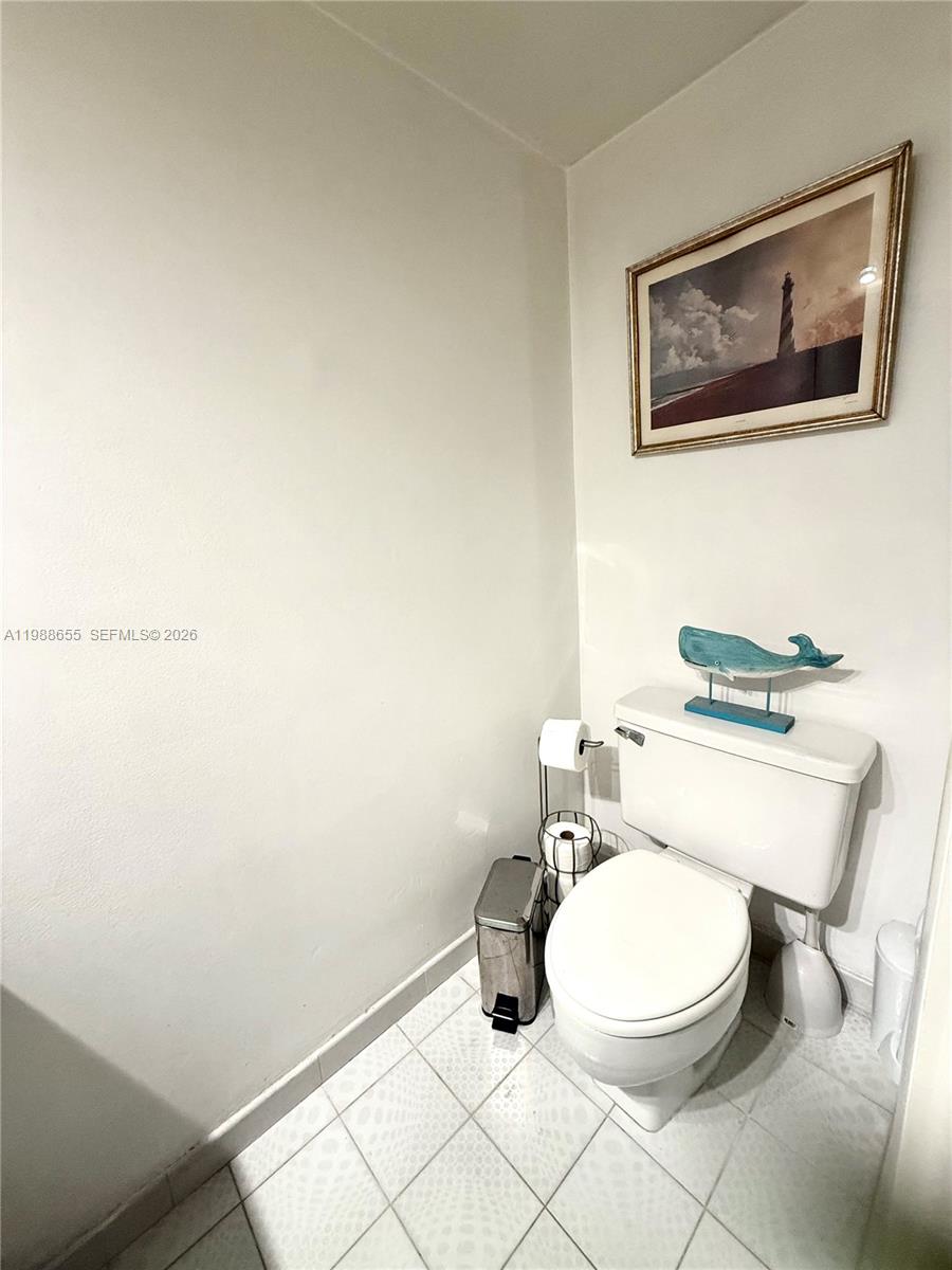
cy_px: 635
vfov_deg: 102.1
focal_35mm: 14
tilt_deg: -12.5
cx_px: 476
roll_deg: +3.1
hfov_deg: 85.7
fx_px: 513
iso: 200
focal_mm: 2.22
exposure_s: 1/60
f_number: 2.2
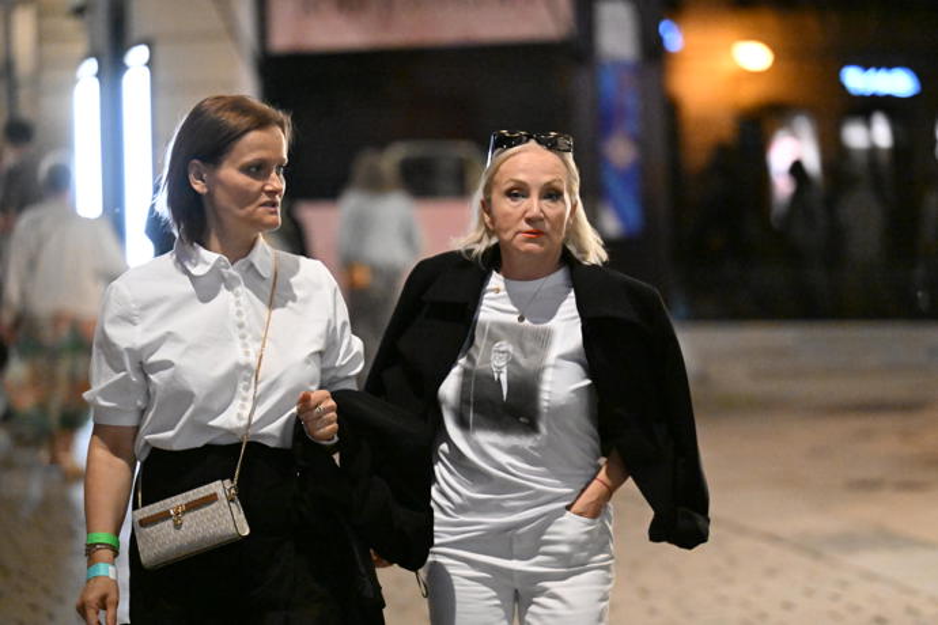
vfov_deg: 10.5
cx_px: 469
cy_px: 312
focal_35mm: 130
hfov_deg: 15.8
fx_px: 3387
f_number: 2.8
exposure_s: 1/320
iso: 25600
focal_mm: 130
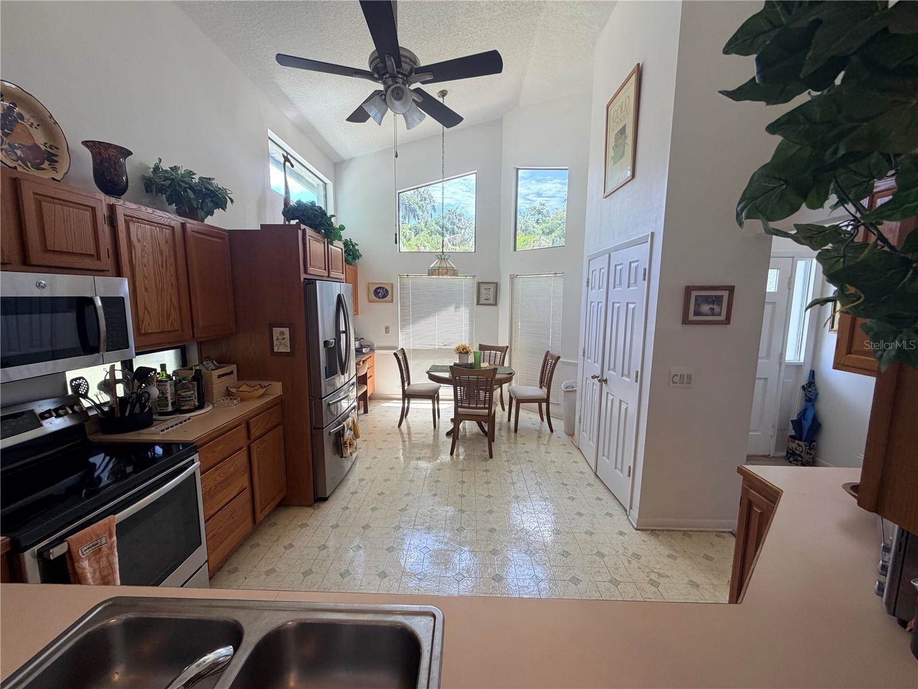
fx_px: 371
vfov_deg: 85.7
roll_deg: +0.5
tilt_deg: -7.0
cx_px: 459
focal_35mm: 14
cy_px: 344
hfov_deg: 102.1
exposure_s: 1/121
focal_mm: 2.22
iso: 125
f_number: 2.2
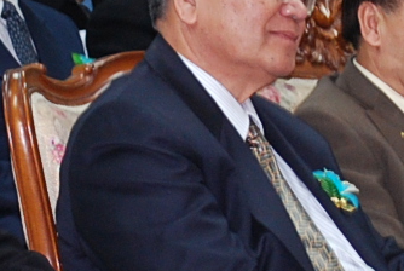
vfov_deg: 4.5
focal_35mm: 304
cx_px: 65
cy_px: -40
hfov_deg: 6.8
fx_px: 3416
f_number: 5.3
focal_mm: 35
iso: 400
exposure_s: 1/20
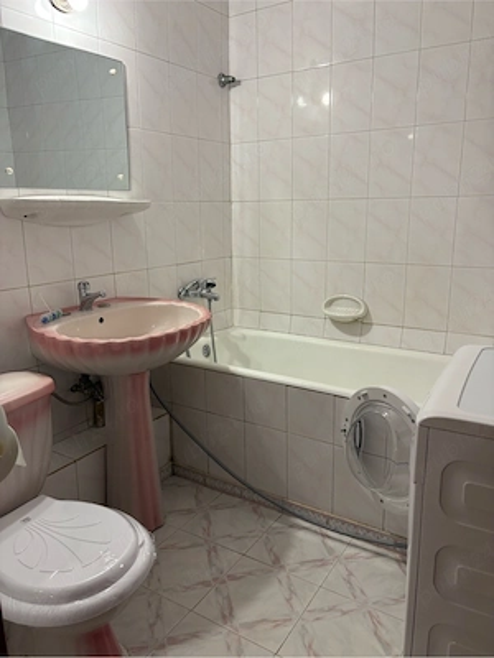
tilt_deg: -12.4
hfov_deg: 53.1
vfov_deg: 67.3
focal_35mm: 26
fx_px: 495
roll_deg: +0.7
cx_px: 247
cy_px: 329
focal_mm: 5.96
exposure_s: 1/50
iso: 125
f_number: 1.6
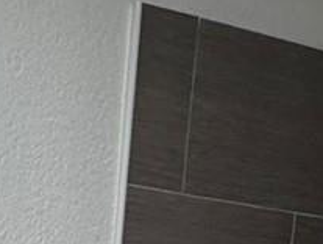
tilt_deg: -11.3
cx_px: -95
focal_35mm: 108
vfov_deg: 11.0
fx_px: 1009
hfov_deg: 17.1
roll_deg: -2.6
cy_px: 633
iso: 320
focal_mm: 2.22
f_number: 2.2
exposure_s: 1/120
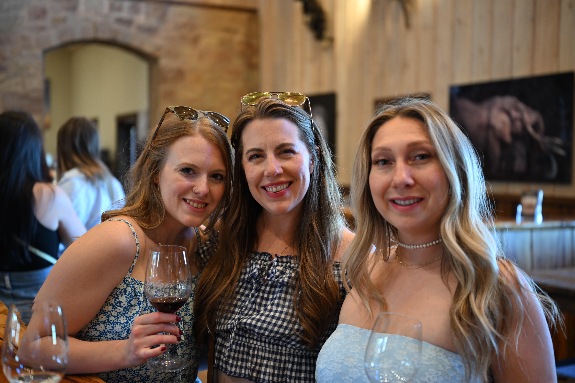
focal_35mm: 50
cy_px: 192
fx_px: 799
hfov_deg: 39.6
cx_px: 288
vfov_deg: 27.0
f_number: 2.8
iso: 1100
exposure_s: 1/60
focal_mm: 50
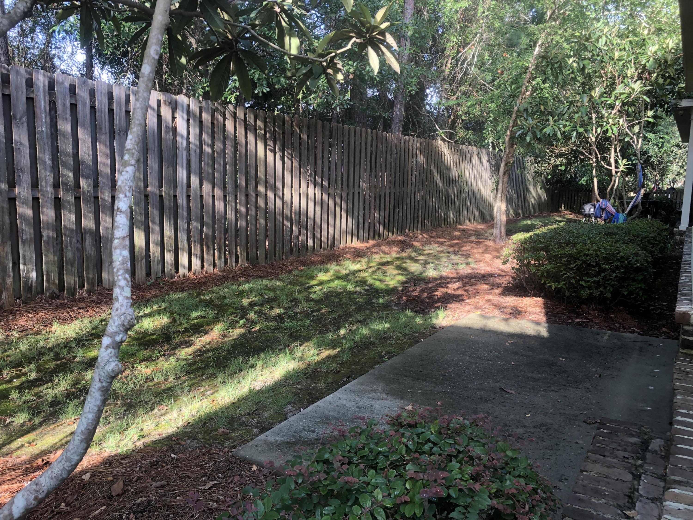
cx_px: 346
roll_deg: -0.3
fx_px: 561
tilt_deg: -8.9
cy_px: 260
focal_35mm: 28
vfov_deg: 49.7
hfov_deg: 63.4
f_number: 1.8
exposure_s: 1/120
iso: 40
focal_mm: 3.99
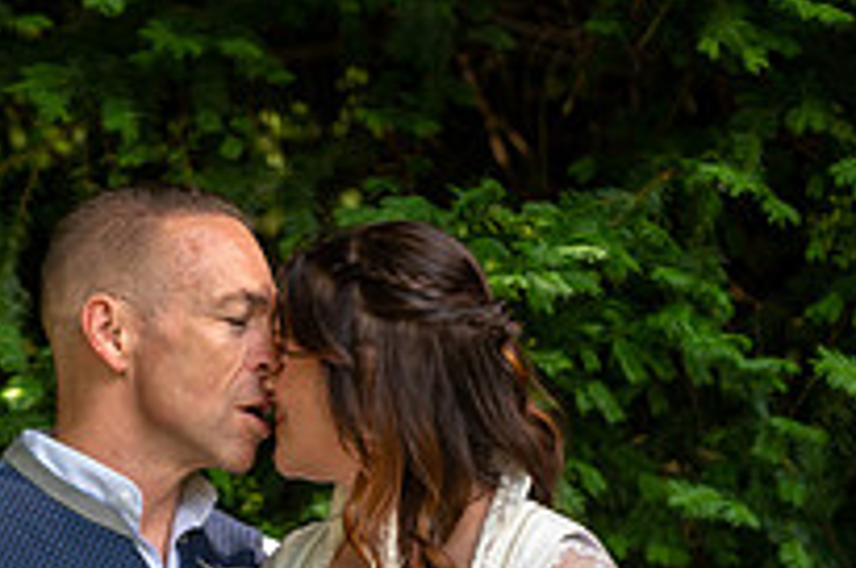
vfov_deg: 4.6
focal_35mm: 297
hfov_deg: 6.9
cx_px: 443
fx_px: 7051
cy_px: 727
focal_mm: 105
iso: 200
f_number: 4.5
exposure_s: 1/250
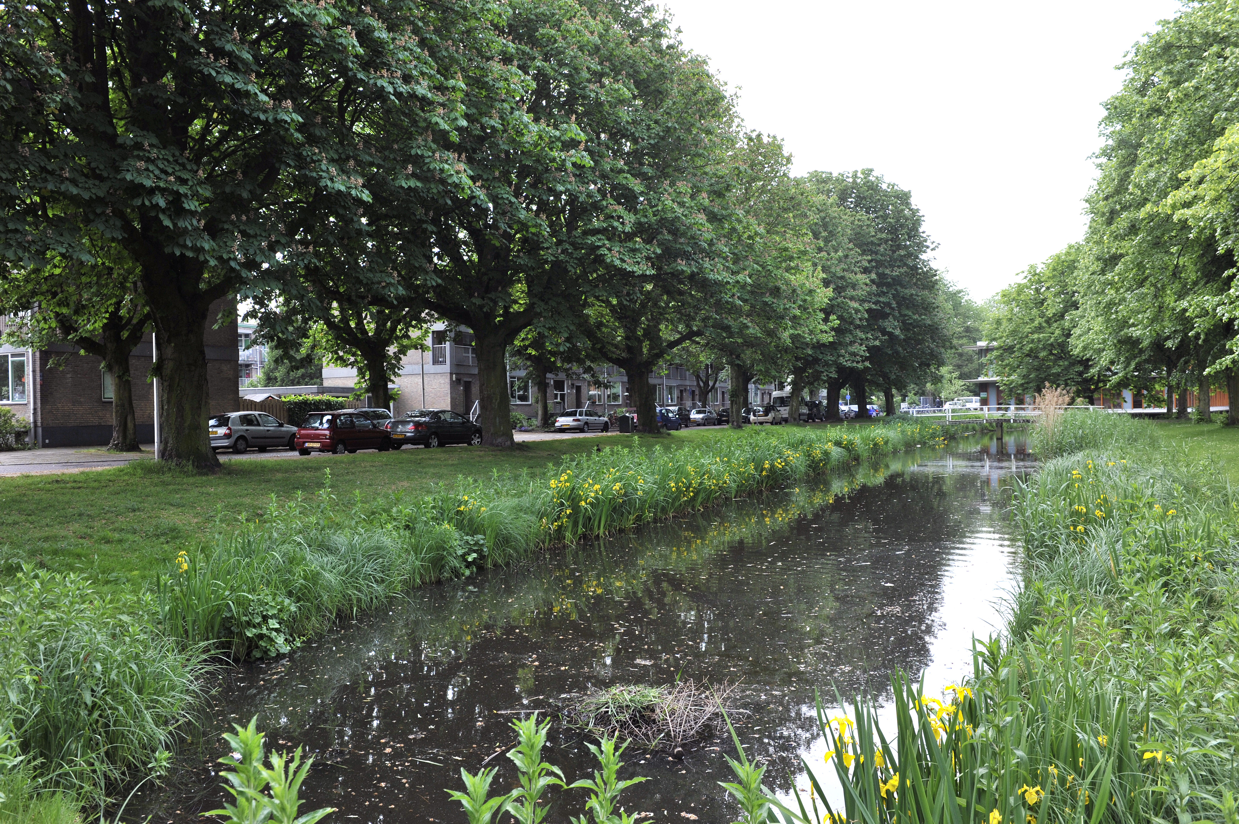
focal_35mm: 29
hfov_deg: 63.7
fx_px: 997
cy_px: 412
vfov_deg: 44.9
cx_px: 620
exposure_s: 1/320
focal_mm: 29
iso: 640
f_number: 9
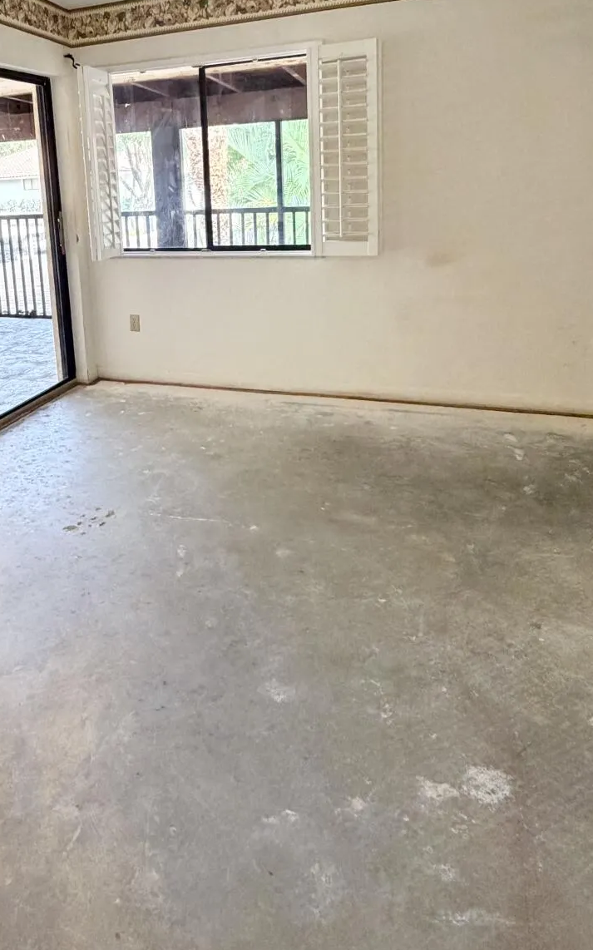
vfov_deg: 67.9
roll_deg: +2.1
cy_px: 295
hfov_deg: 46.9
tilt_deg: -9.7
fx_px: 673
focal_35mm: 26
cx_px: 201
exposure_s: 1/60
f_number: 2.2
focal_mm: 2.22
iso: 400
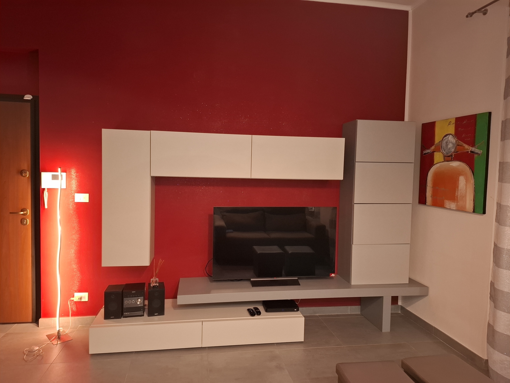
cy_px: 192
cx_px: 255
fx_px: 339
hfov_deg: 73.9
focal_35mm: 23
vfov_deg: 58.9
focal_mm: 5.54
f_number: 1.8
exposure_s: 1/30
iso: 320
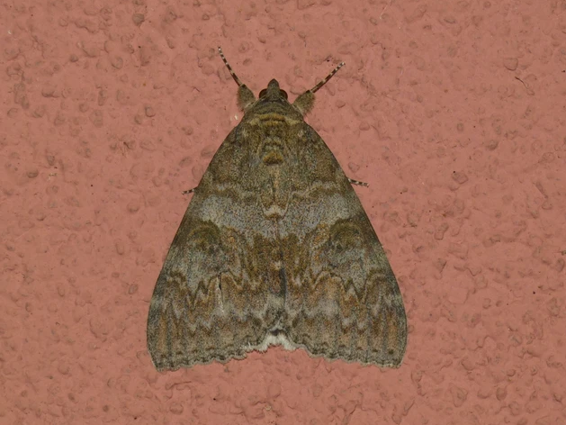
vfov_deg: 8.6
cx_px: 281
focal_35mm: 172
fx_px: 2813
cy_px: 213
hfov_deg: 11.5
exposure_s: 1/50
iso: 80
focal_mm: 30.2
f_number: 7.1
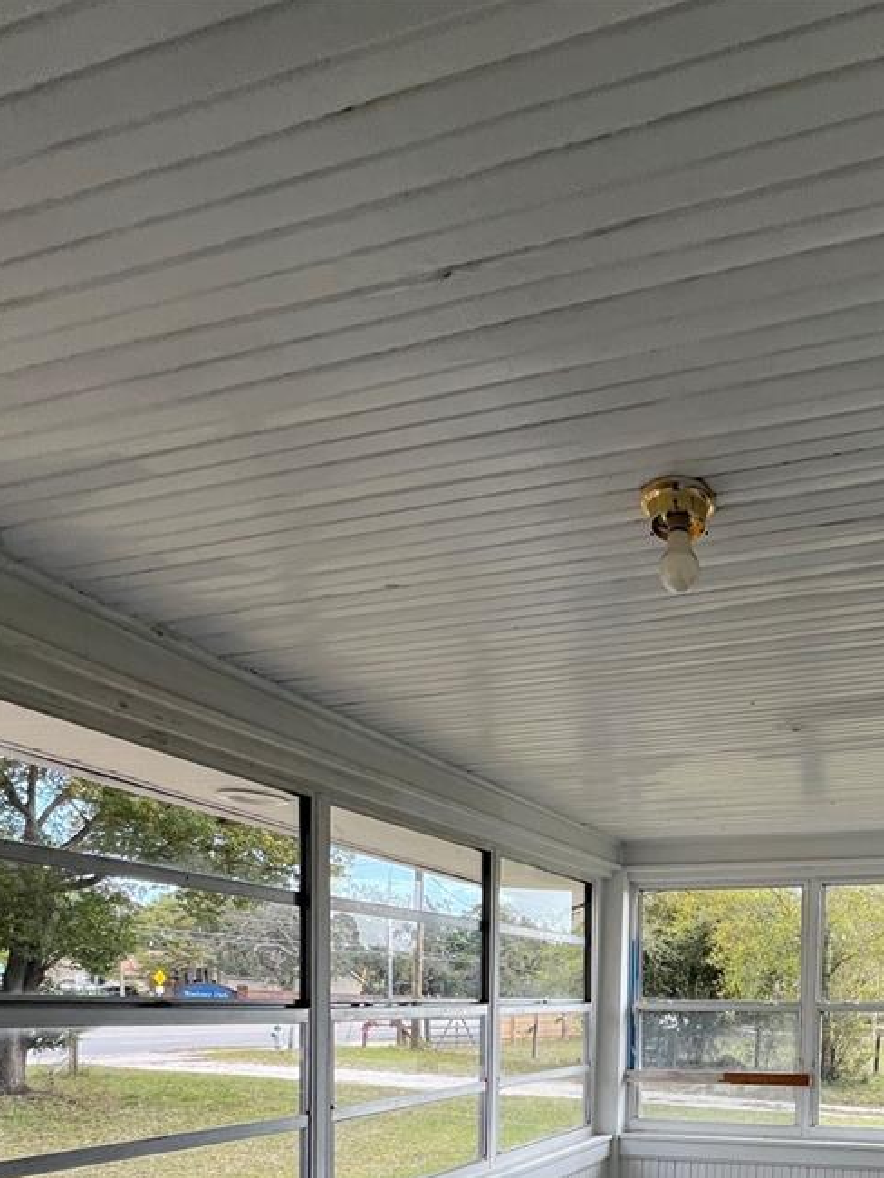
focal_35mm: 24
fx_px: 817
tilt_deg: -4.2
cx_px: 746
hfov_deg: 52.0
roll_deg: -1.6
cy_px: 1082
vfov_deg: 59.6
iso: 32
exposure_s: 1/236
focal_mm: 1.57
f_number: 1.8
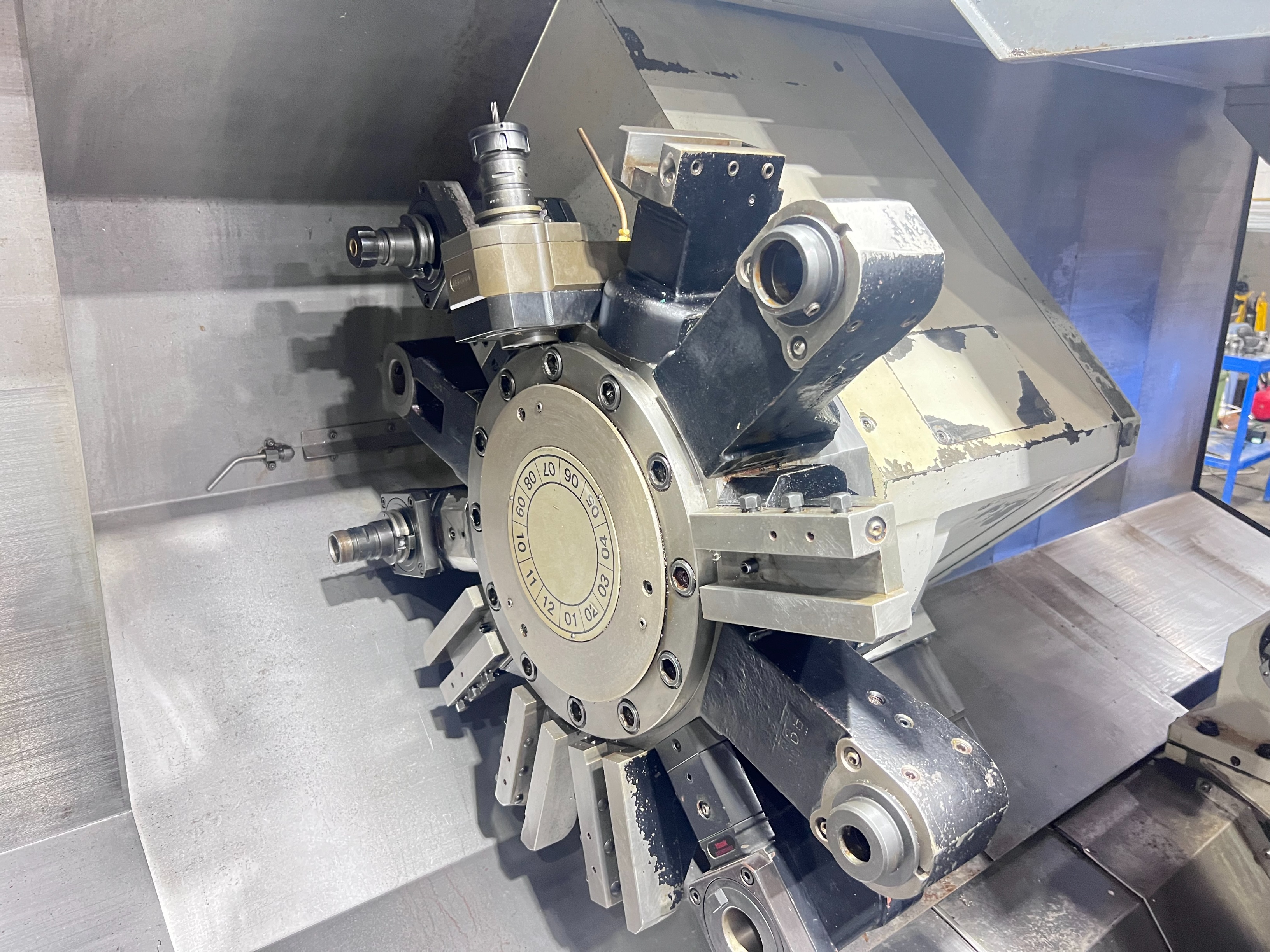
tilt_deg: -16.5
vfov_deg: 53.1
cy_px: 476
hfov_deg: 67.3
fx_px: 954
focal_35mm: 26
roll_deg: -1.4
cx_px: 635
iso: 500
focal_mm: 5.7
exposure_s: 1/50
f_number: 1.5
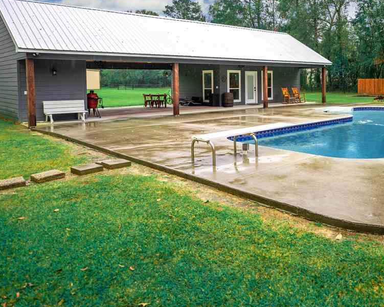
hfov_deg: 53.8
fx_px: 364
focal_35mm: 32
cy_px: 98
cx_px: 274
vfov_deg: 45.0
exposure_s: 1/3200
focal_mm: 20
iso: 125
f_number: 1.8
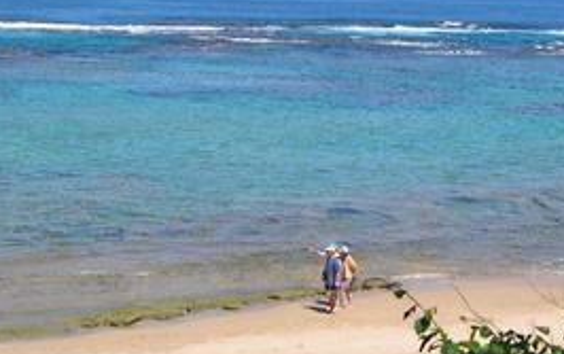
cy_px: 68
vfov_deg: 15.7
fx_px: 1277
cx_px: 391
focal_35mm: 83
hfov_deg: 24.7
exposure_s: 1/212
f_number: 7.6
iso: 100
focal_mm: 8
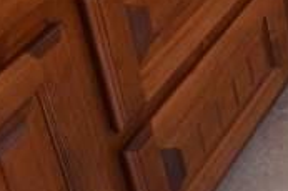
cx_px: 603
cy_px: -320
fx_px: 711
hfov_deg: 16.4
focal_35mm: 89
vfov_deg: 11.5
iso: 800
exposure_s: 1/100
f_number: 5
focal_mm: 10
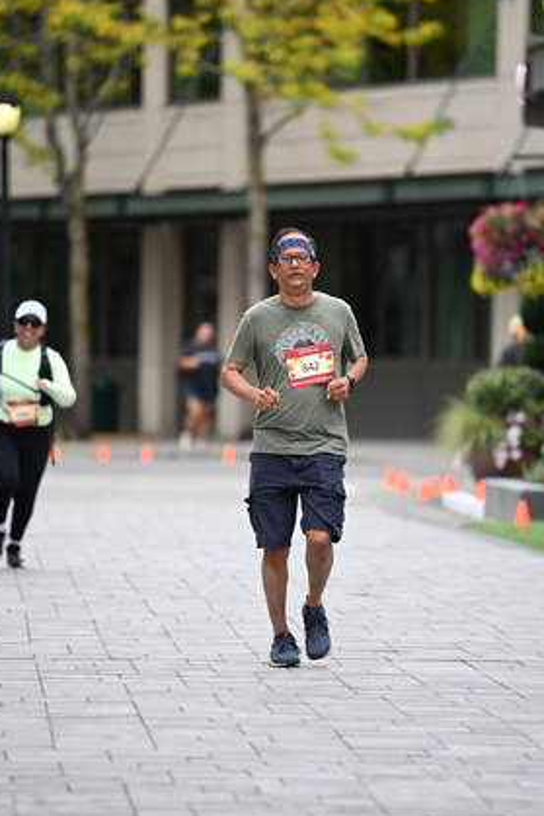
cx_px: 282
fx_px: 5956
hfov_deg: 5.2
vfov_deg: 7.8
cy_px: 394
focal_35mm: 263
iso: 640
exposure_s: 1/2500
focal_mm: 200
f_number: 2.8
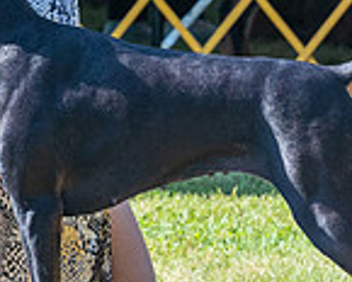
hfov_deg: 2.2
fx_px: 9105
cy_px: -36
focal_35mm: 874
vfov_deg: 1.8
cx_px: 57
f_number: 6.3
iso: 1600
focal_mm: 200
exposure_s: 1/2000
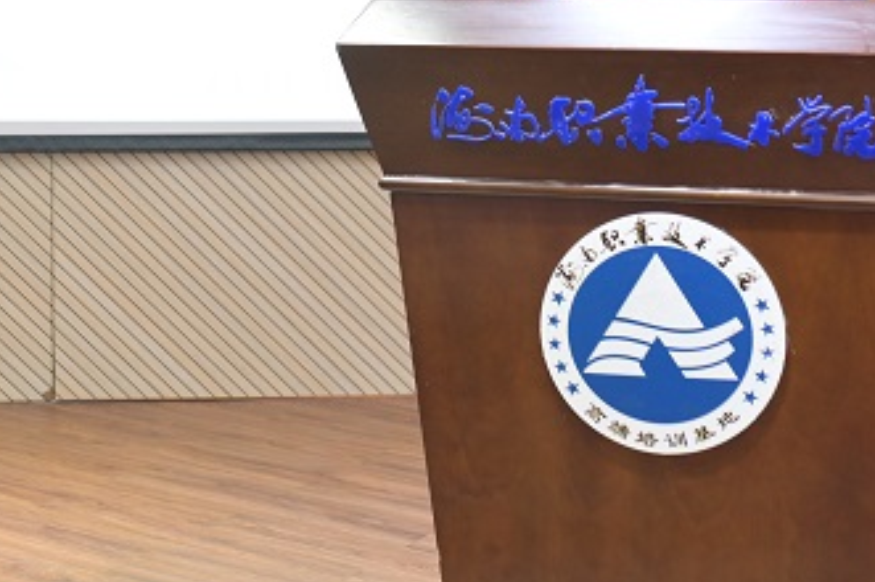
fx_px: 1797
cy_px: -11
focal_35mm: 74
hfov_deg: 27.3
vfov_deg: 17.9
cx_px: 378
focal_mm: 35
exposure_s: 1/125
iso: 1100
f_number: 4
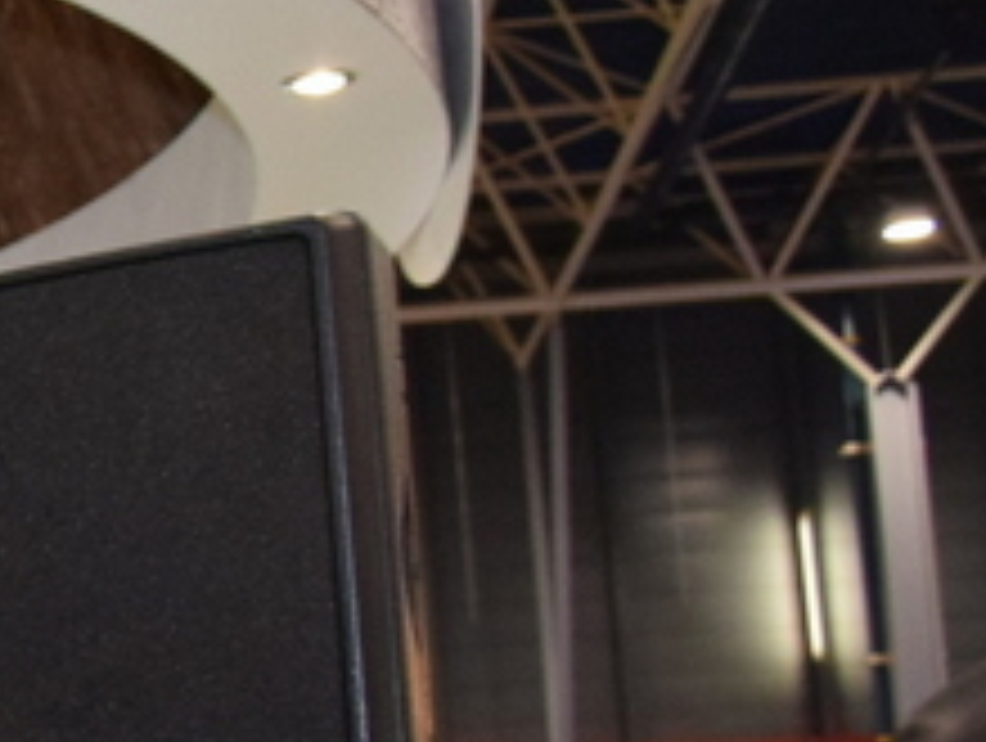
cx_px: -1103
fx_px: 3943
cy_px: 560
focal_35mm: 138
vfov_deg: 10.7
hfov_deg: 12.3
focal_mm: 21
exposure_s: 1/60
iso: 1250
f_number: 3.8
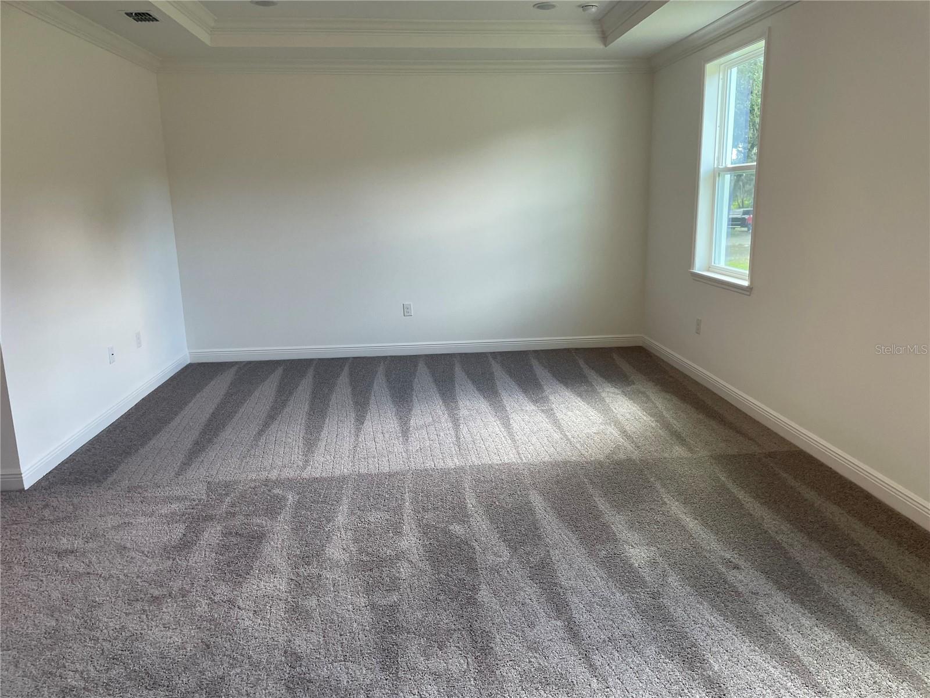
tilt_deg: -12.7
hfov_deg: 67.3
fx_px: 699
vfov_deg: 53.1
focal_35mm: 26
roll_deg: +1.0
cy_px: 349
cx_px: 465
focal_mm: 4.2
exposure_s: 1/120
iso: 100
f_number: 1.6
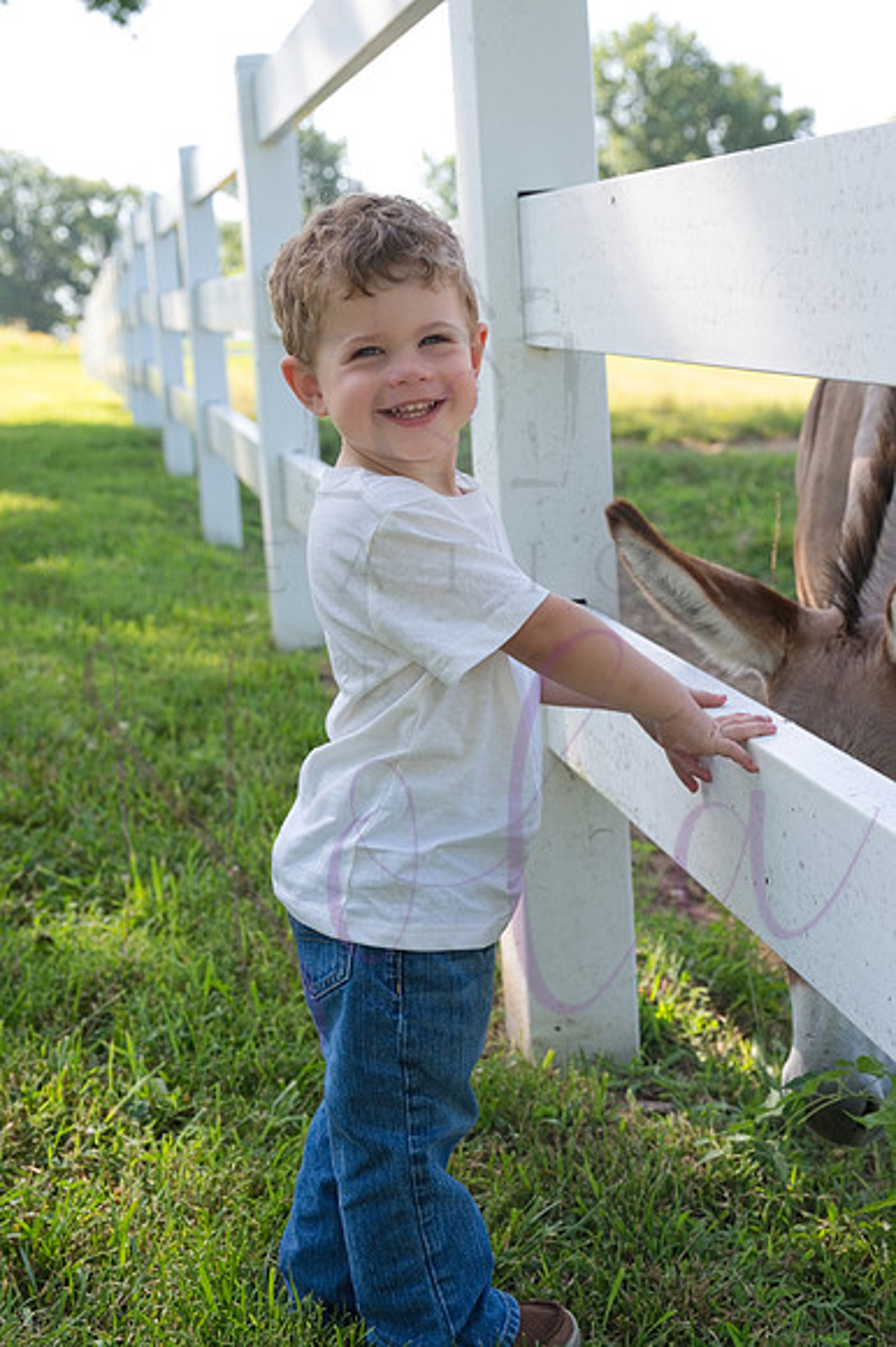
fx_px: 1719
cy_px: 674
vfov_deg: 42.8
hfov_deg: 29.2
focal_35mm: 46
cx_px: 448
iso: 400
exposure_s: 1/320
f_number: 5.6
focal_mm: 46
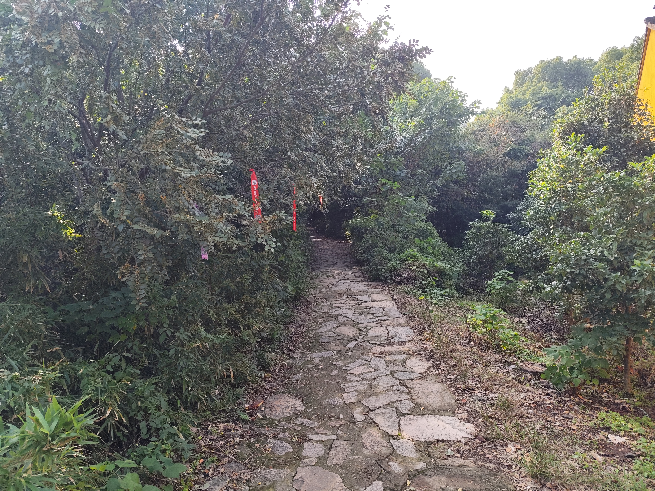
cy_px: 246
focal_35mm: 23
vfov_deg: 58.9
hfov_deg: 73.9
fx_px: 435
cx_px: 328
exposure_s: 1/344
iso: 50
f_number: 1.65
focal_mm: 6.14
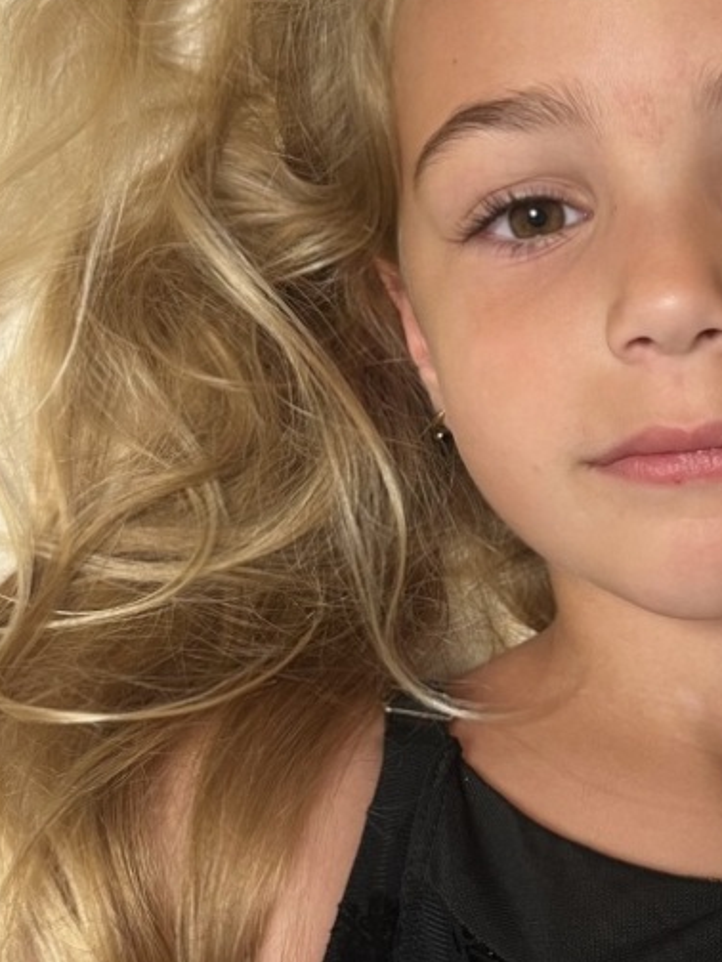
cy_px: 379
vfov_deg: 34.8
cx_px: 598
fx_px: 1530
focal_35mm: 55
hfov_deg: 26.0
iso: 160
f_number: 1.6
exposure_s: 1/50
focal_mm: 5.1
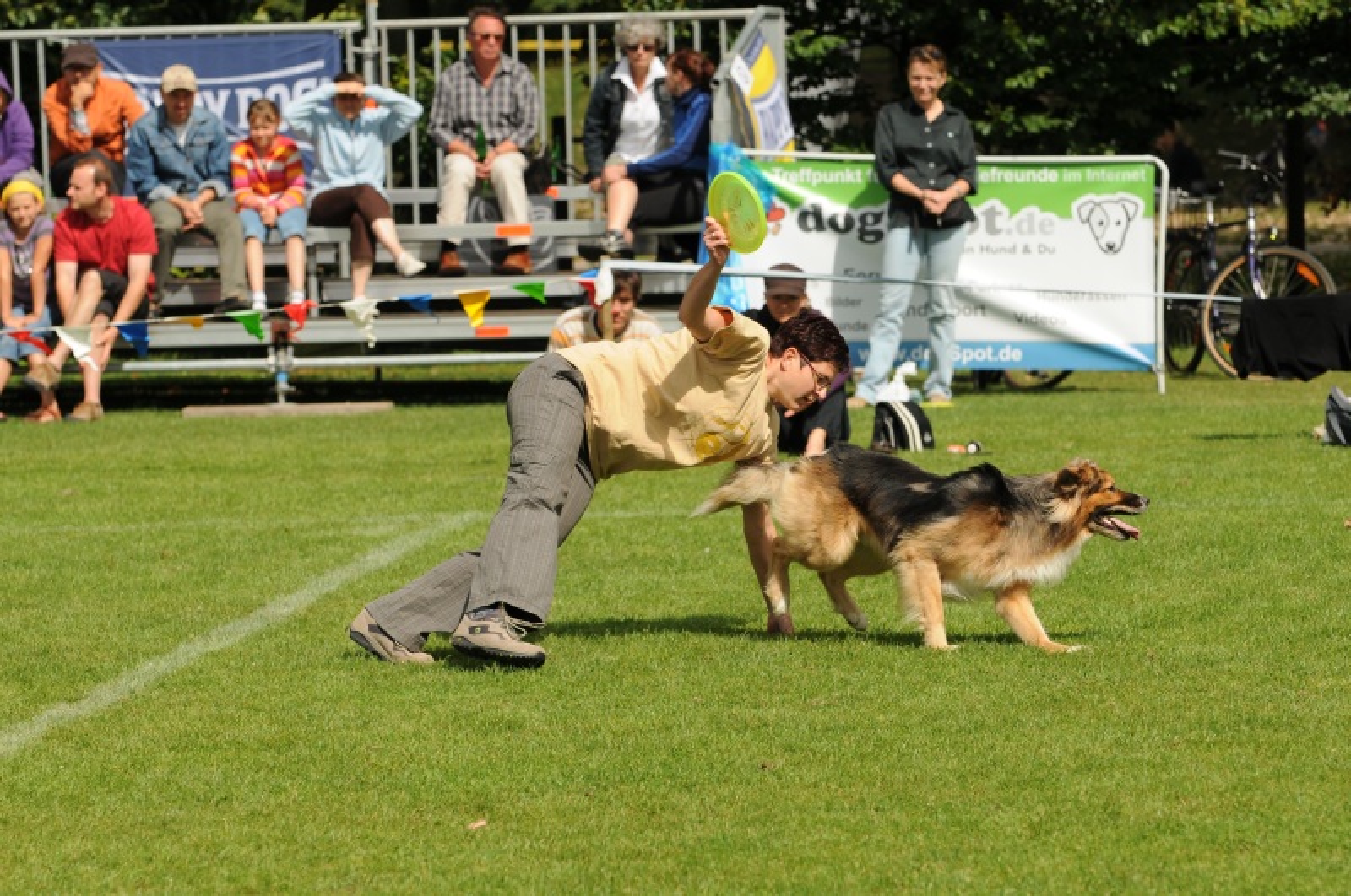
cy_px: 448
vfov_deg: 7.6
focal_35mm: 180
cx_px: 676
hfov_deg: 11.4
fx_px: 6745
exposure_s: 1/1600
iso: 200
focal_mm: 120
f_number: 4.5
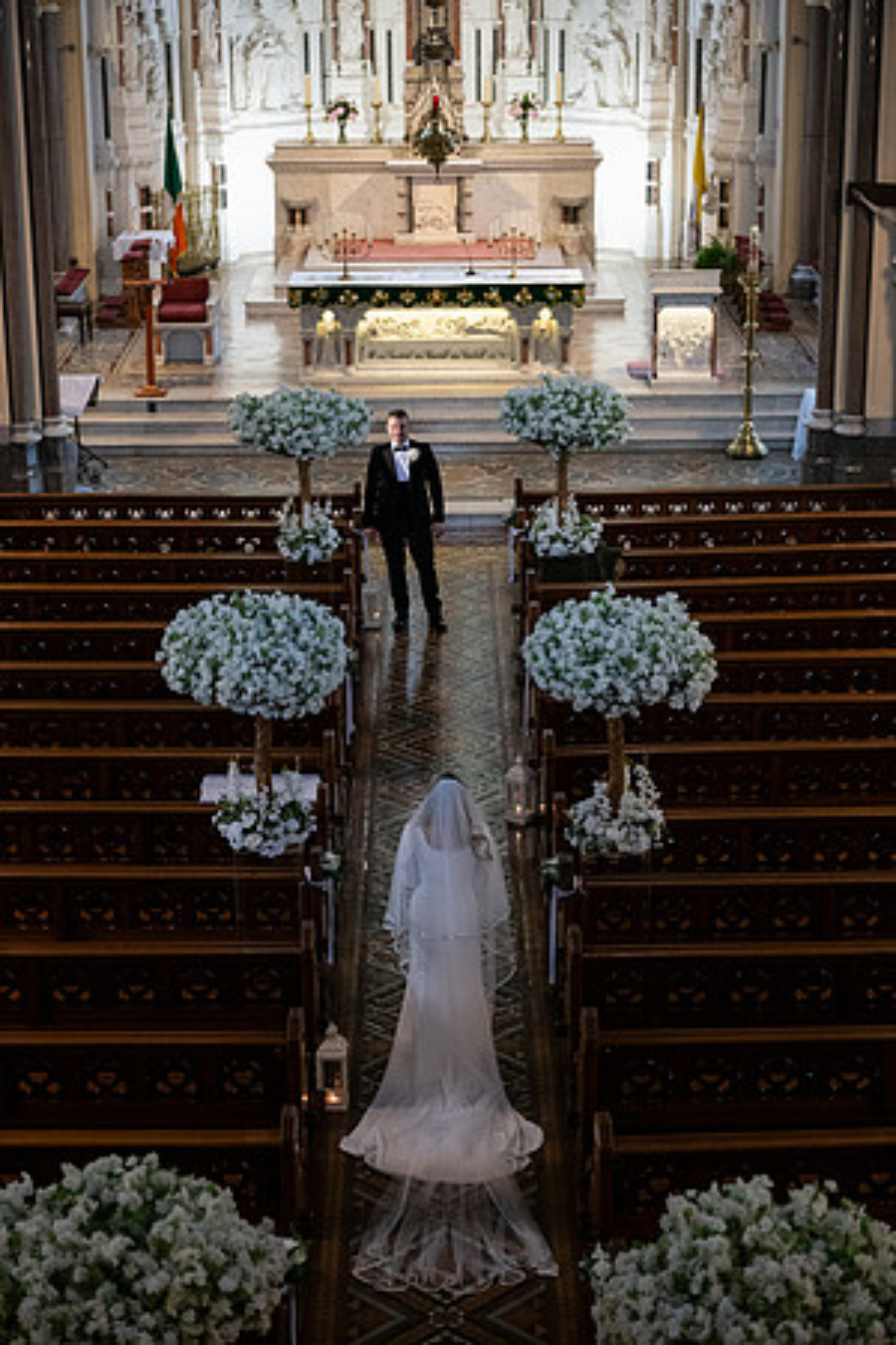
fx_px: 2613
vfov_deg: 28.8
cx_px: 448
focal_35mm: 70
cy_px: 672
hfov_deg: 19.5
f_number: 3.5
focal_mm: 70
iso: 1600
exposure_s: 1/160
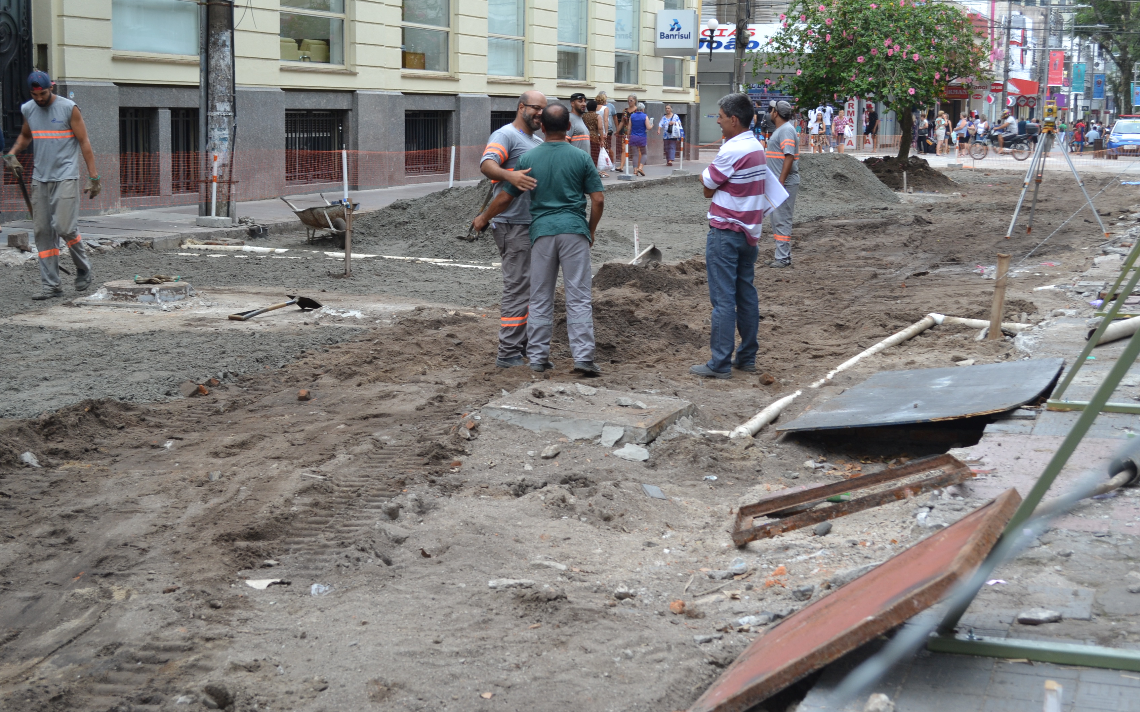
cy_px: 334
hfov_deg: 37.2
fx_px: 1694
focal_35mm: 55
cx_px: 570
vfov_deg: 23.8
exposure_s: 1/125
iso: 250
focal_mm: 35
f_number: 5.6
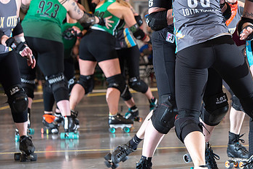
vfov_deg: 6.3
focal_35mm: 217
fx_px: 1526
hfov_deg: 9.4
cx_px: 211
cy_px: 40
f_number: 5.6
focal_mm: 130
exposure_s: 1/160
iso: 640
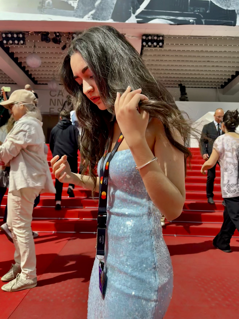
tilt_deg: +10.7
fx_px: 221
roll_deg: -2.4
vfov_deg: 71.6
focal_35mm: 24
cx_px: 120
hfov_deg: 56.8
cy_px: 160
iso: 80
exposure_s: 1/4975
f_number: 1.78
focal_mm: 6.76
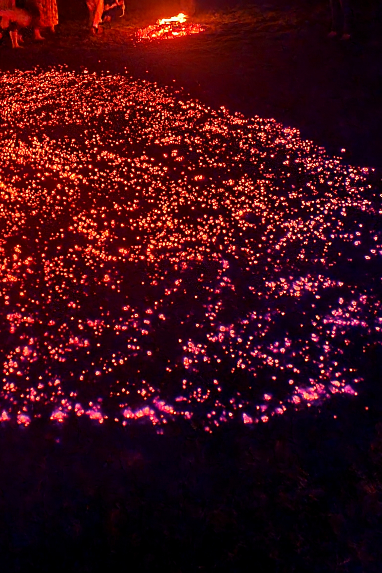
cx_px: 49
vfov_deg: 43.5
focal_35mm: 43
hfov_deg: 30.0
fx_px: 684
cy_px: 121
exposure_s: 1/8
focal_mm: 6.7
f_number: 1.8
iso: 1600
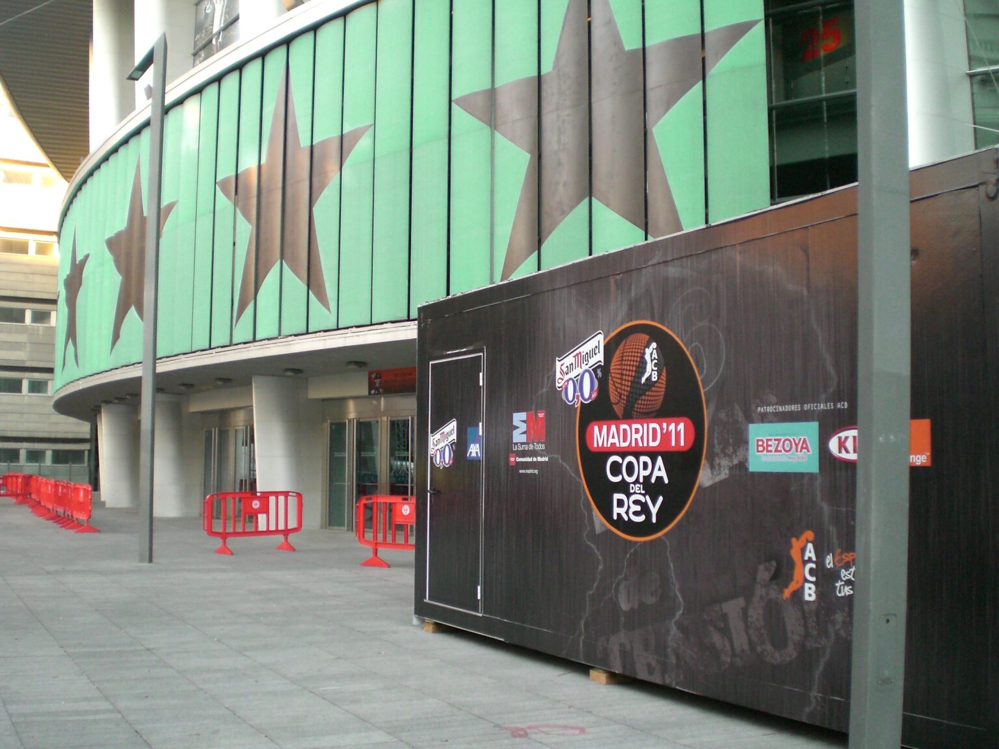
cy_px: 374
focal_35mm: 38
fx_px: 1097
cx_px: 500
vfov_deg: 37.7
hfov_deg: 49.0
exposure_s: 1/125
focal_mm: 6.3
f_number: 3.1
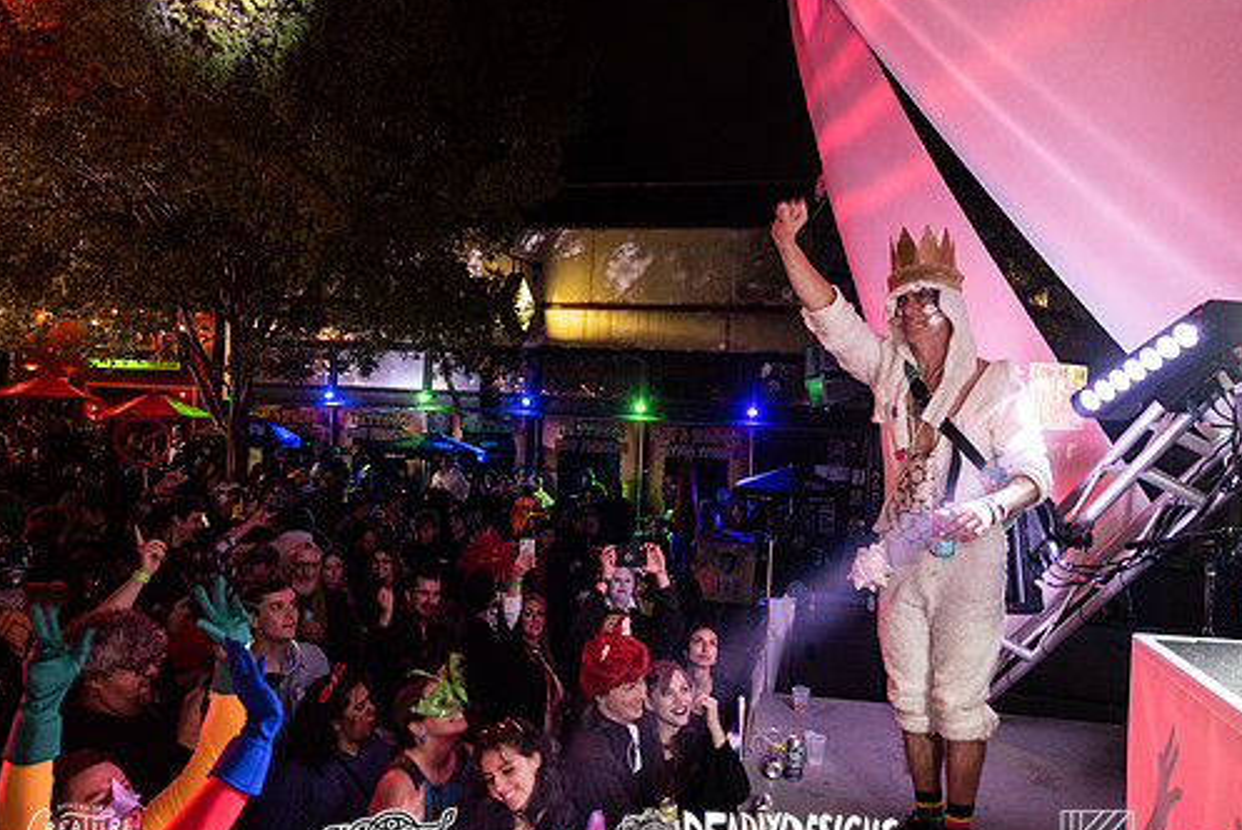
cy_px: 426
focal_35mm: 28
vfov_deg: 46.5
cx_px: 672
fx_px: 967
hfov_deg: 65.3
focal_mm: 24
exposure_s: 1/40
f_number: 3.5
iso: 2000
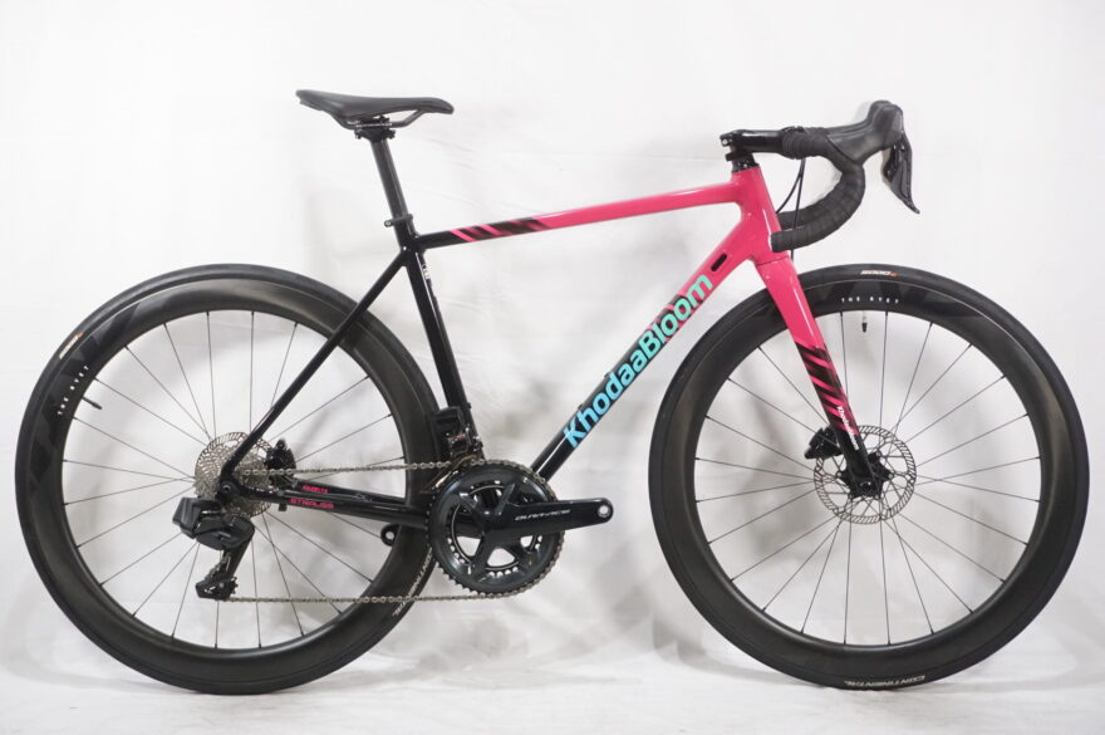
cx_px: 552
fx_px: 1932
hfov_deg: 31.9
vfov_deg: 21.5
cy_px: 368
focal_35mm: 63
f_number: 5.6
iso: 2000
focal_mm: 42
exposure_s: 1/80
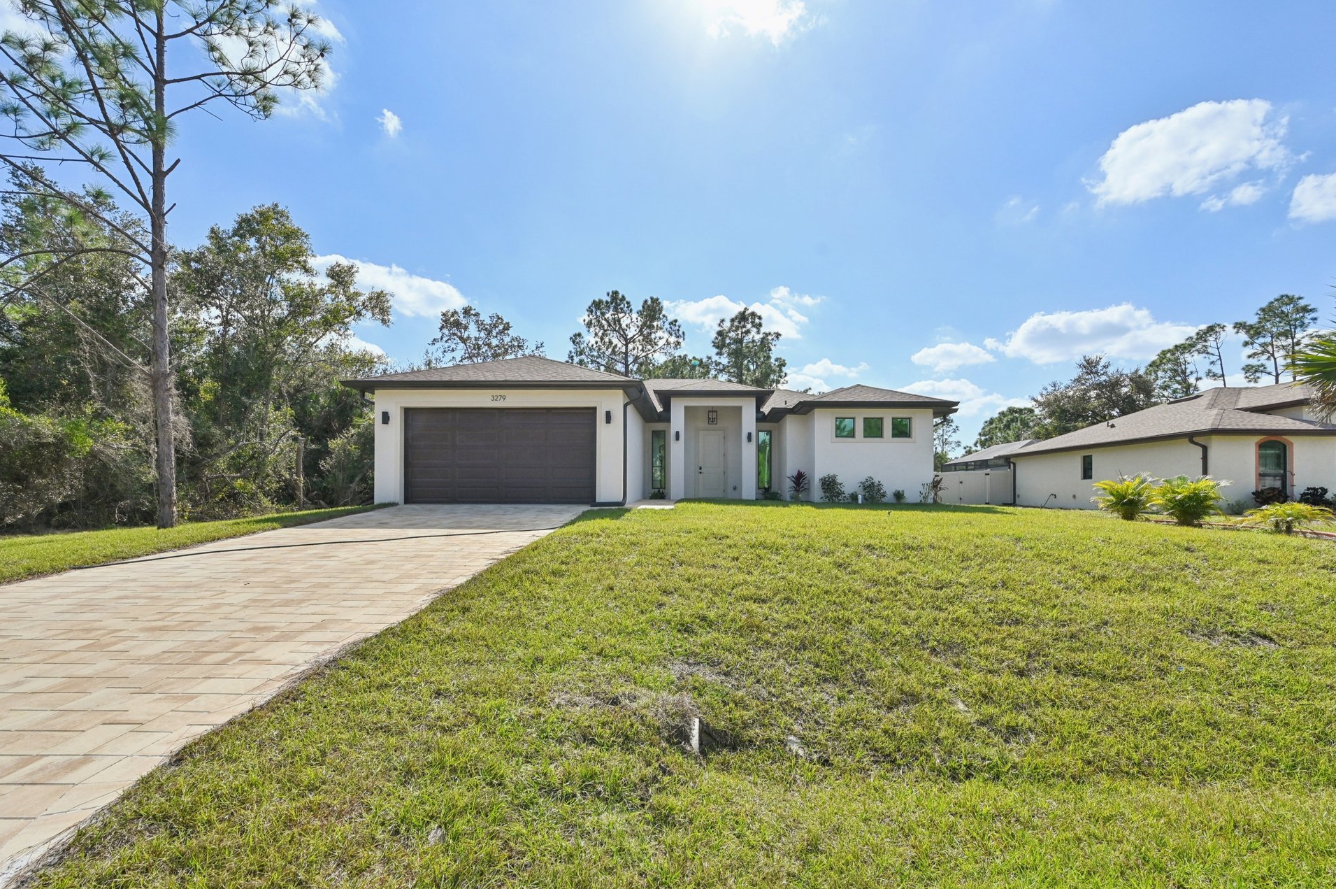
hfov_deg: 100.4
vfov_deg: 77.2
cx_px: 690
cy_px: 464
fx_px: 556
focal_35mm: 15
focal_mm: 14
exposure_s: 1/2000
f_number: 8
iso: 400
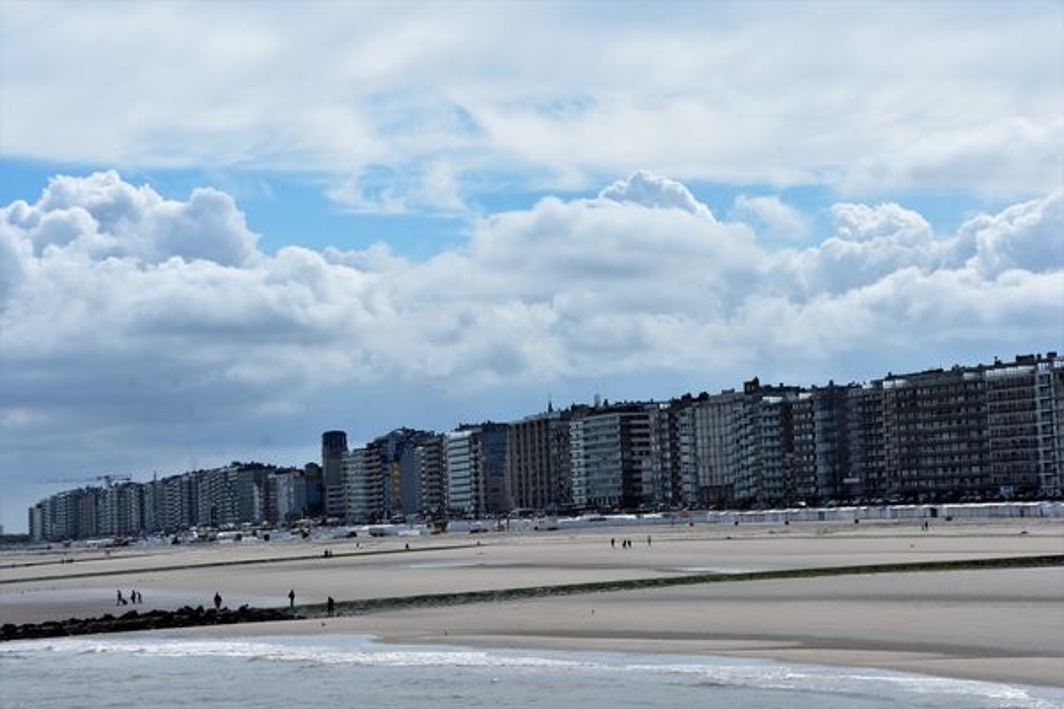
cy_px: 354
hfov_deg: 20.9
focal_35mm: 98
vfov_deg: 14.0
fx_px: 2881
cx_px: 532
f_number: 13
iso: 100
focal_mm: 65
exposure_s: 1/200
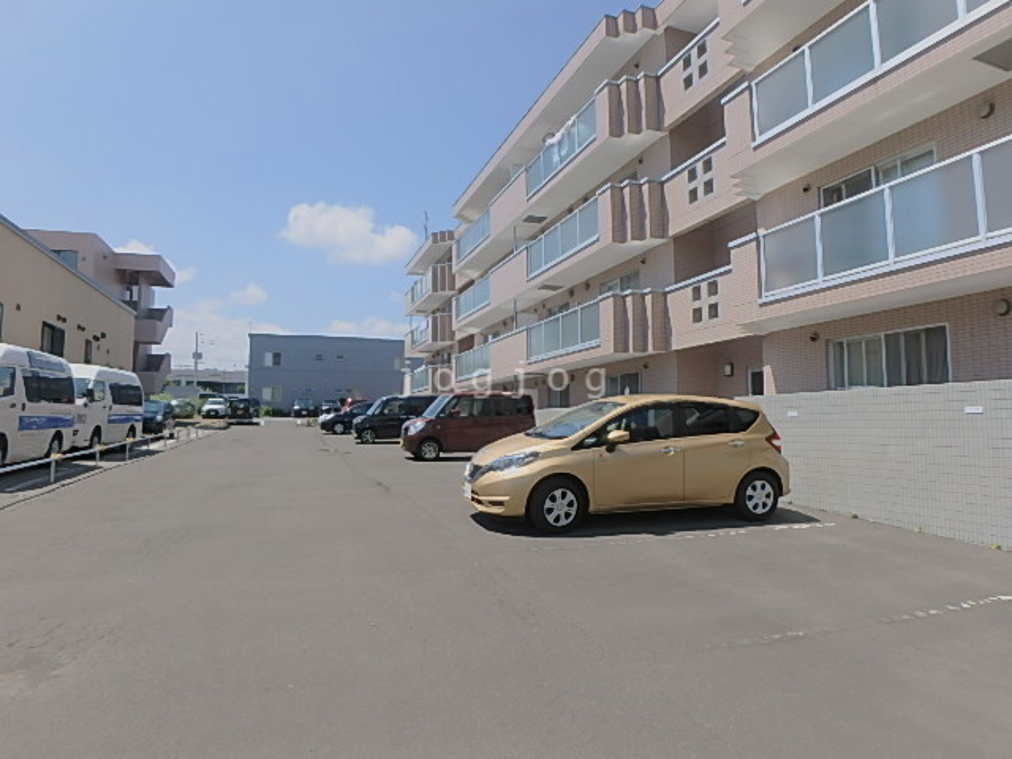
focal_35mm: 21
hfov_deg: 79.0
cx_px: 506
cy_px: 380
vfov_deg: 63.4
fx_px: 614
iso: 125
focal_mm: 3.7
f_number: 6
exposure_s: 1/500
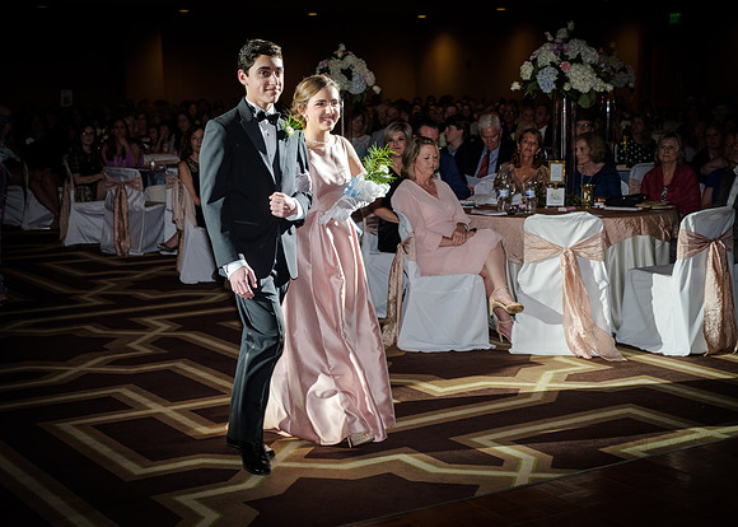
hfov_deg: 34.0
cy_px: 264
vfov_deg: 24.6
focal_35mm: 58
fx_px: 1208
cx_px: 369
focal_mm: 36.5
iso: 200
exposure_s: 1/125
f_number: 2.8
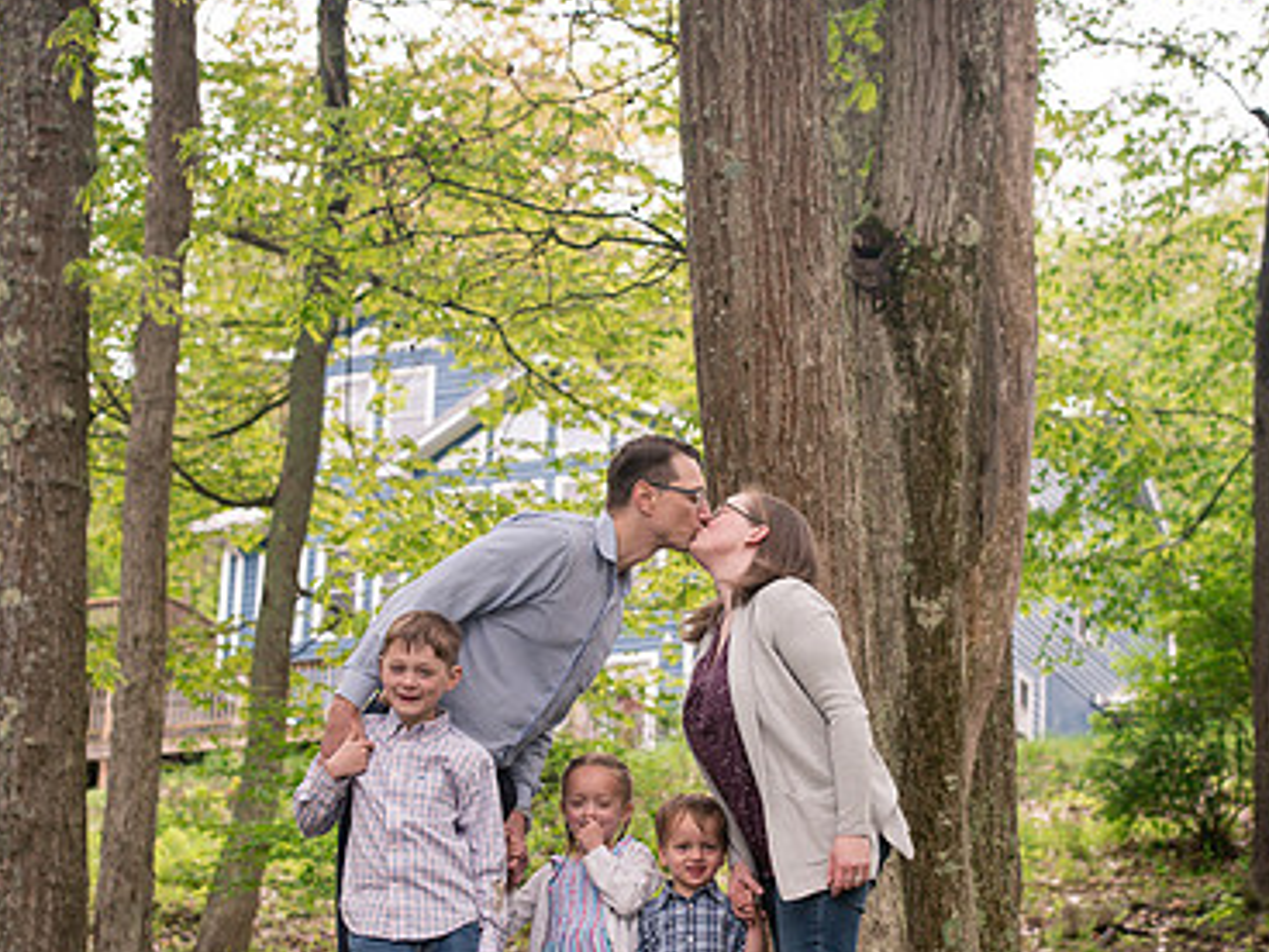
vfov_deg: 13.9
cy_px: 643
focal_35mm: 106
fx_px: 3886
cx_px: 703
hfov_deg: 18.5
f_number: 5
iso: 640
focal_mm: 70
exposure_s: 1/400
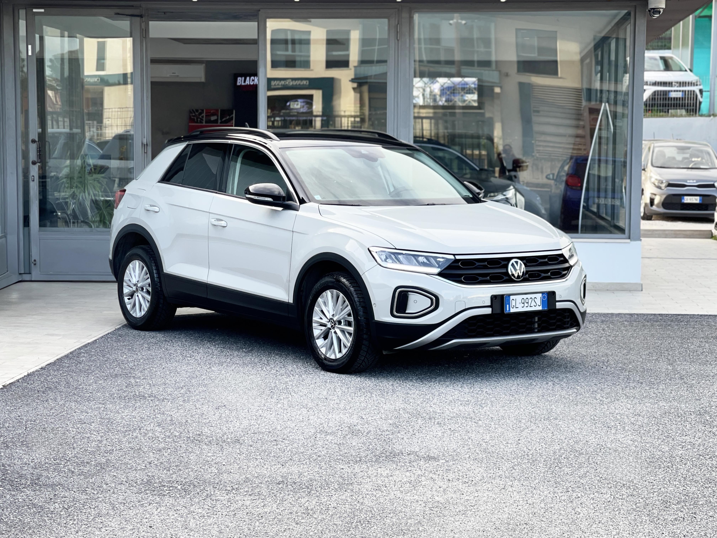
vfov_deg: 22.9
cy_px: 269
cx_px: 358
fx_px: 1326
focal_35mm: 64
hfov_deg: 30.3
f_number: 2.2
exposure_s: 1/121
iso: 32
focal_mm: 7.5
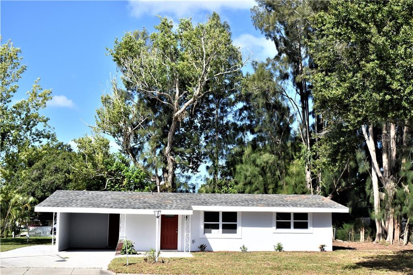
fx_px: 481
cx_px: 206
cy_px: 138
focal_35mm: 42
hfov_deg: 46.4
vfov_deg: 31.8
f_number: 6.3
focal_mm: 28
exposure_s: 1/500
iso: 100
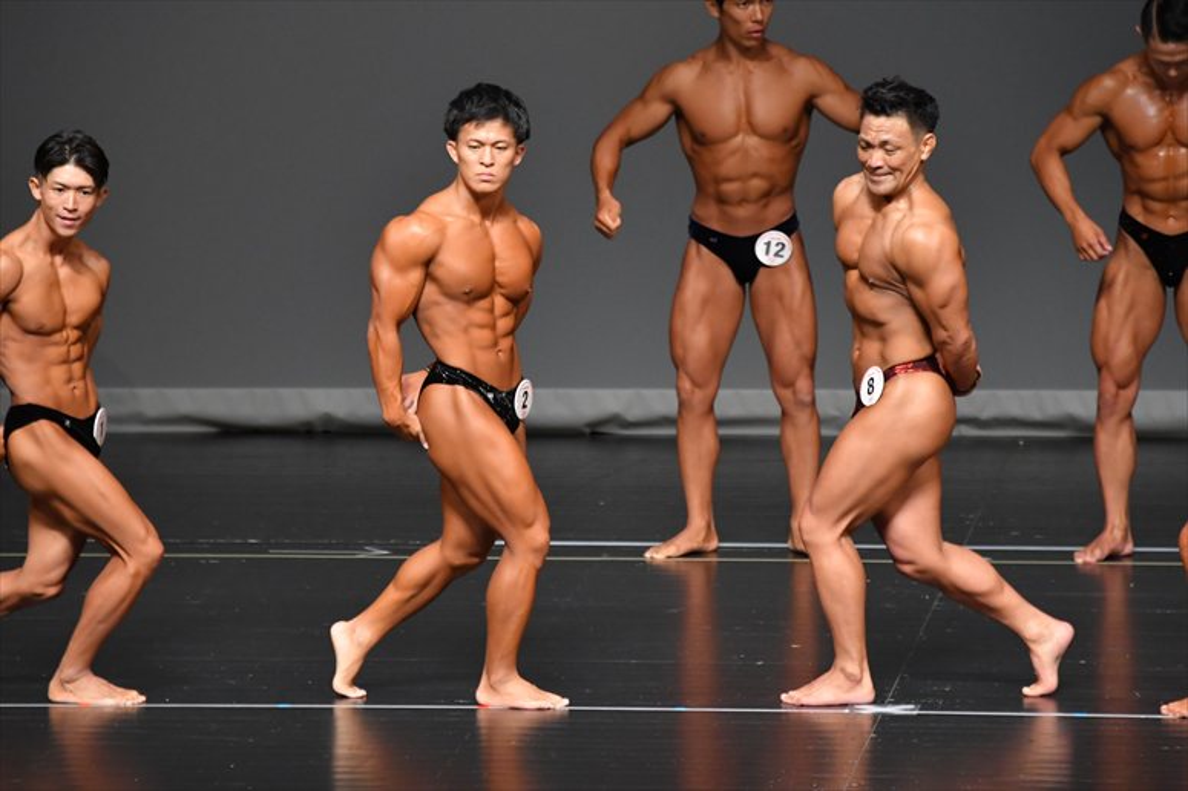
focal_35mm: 345
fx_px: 11380
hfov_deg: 6.0
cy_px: 396
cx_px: 594
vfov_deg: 4.0
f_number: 5.6
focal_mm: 230
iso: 2800
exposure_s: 1/400
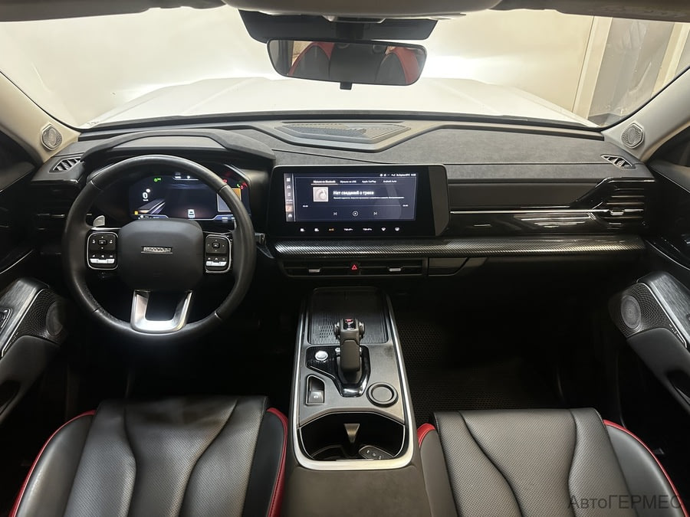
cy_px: 258
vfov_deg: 56.8
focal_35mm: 24
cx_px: 345
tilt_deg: -31.0
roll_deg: -0.4
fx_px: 478
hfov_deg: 71.6
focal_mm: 6.86
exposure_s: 1/50
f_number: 1.78
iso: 640
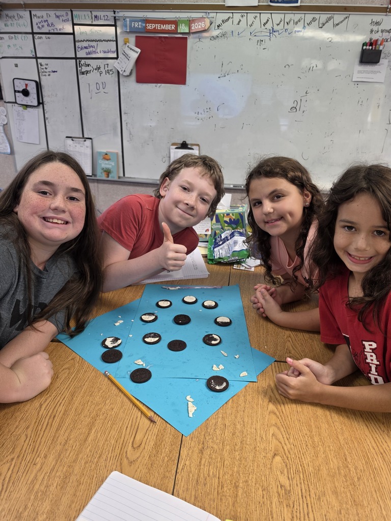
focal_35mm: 23
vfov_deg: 73.9
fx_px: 346
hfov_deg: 58.9
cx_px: 196
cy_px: 260
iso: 80
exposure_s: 1/120
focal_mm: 6.5
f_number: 1.4
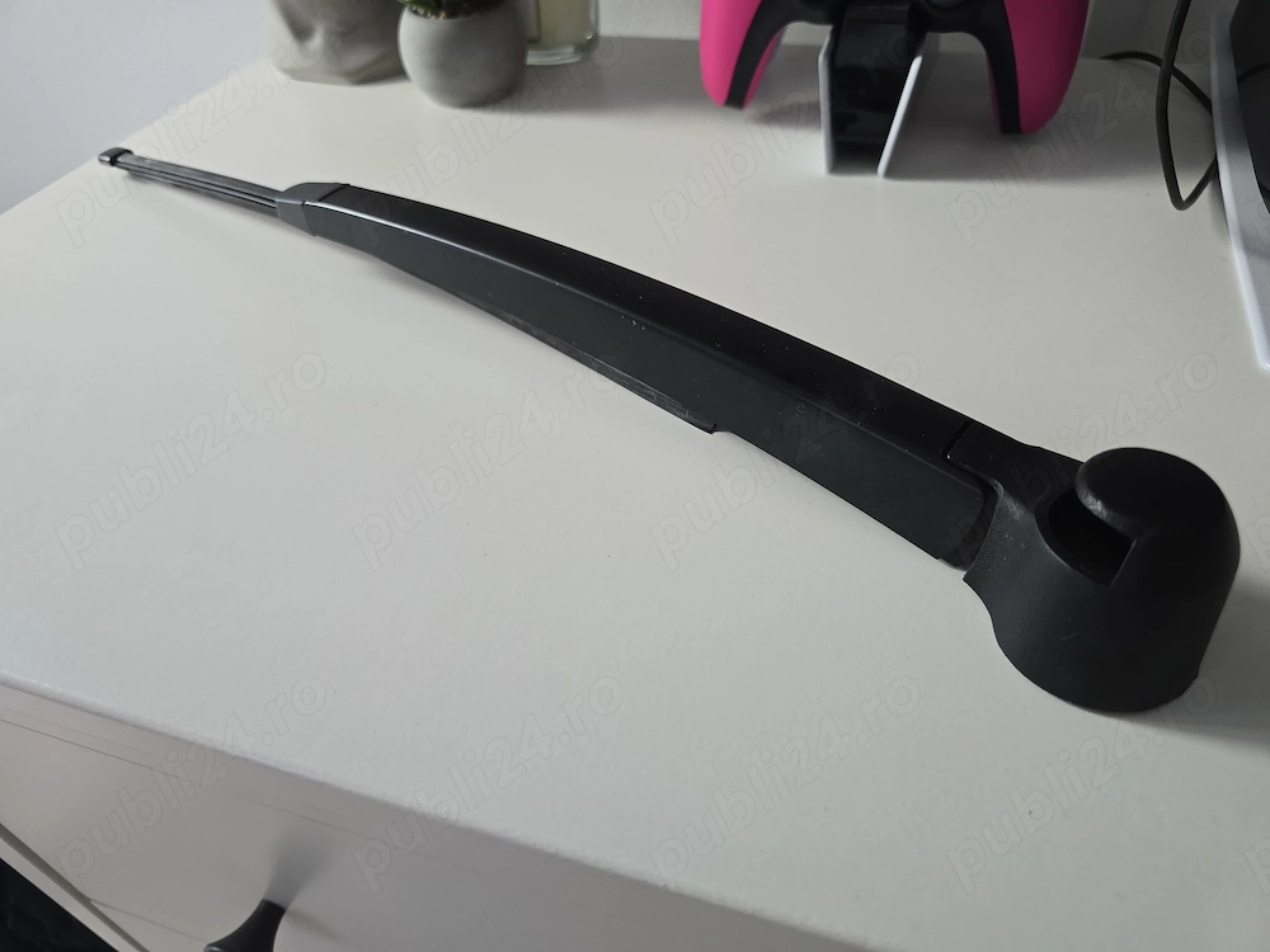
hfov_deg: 73.9
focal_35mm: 23
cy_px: 476
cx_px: 635
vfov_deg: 58.9
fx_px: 844
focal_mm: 6.3
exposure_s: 1/180
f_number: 1.7
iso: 160
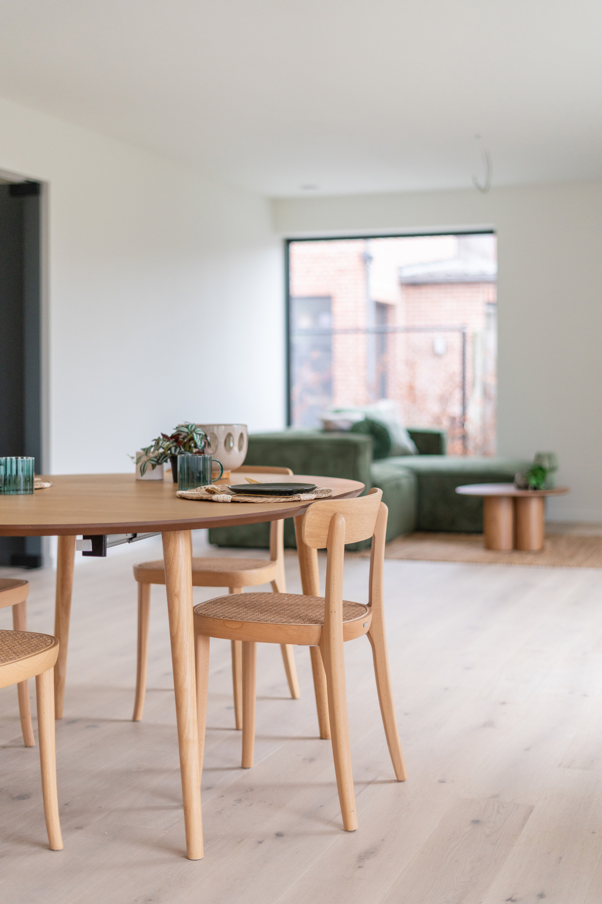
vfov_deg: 39.6
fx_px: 1254
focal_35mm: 50
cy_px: 452
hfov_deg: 27.0
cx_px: 301
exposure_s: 1/200
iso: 800
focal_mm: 50
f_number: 1.8
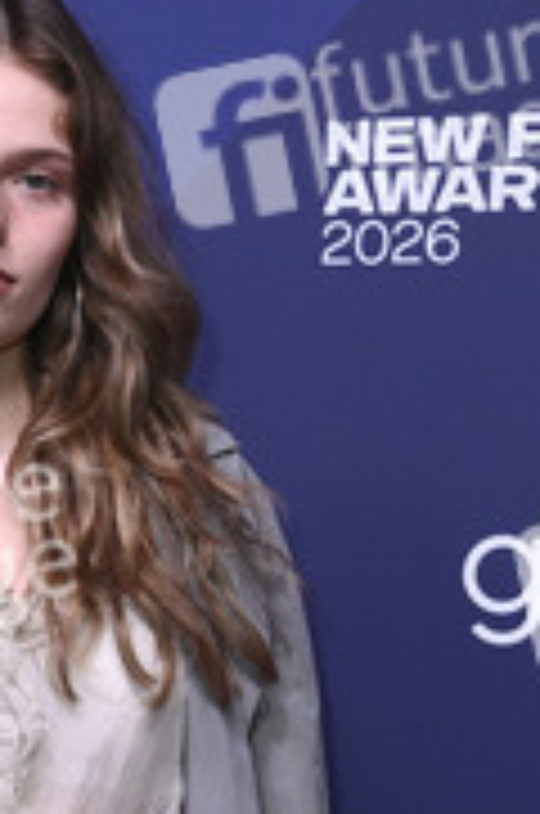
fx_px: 2597
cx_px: -22
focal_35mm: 115
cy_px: 796
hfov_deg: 11.7
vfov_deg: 17.4
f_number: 5.6
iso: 1000
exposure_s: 1/250
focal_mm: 52
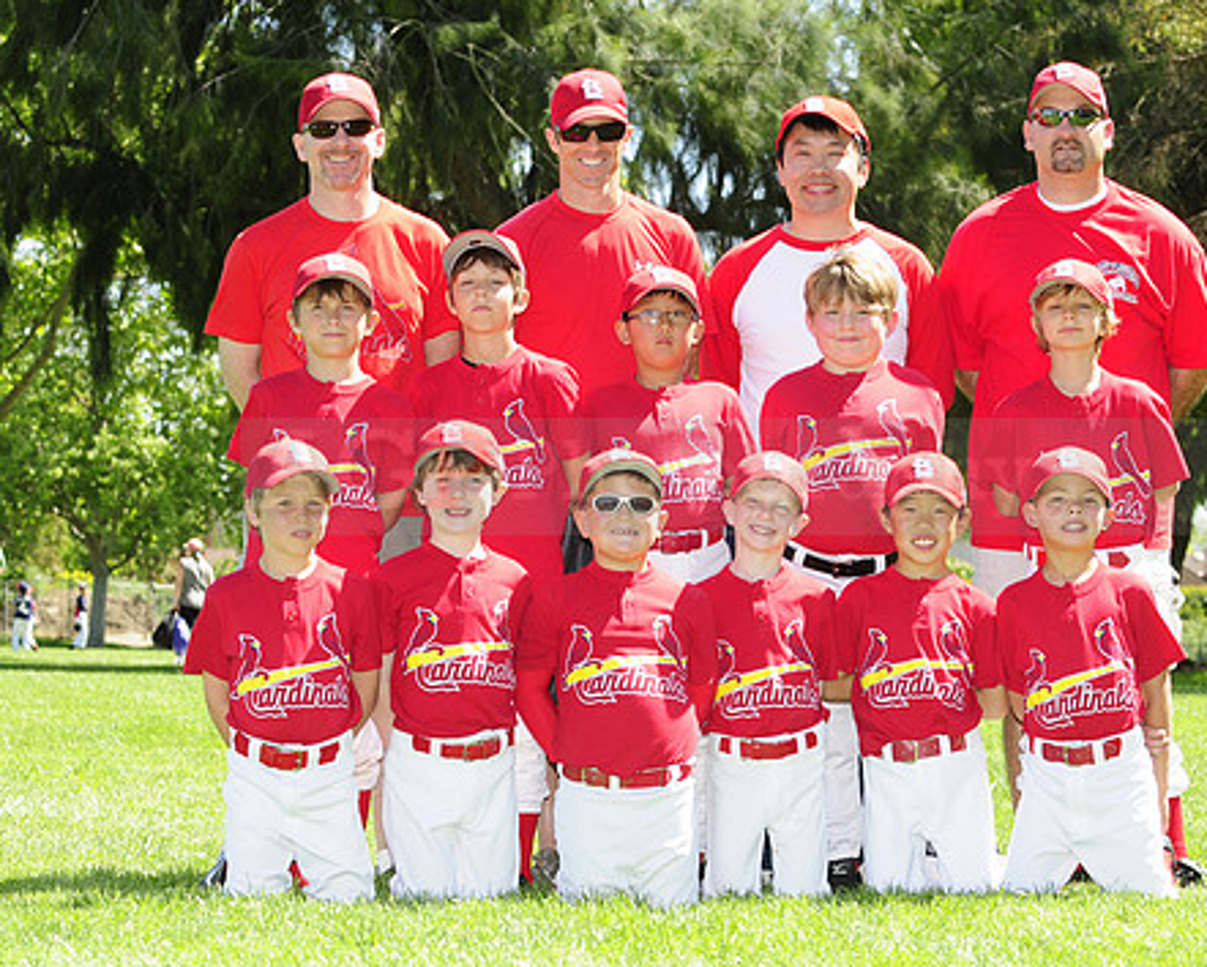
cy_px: 455
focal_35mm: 129
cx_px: 699
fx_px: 4610
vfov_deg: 12.0
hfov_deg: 14.9
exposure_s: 1/200
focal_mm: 70
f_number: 7.1
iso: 200
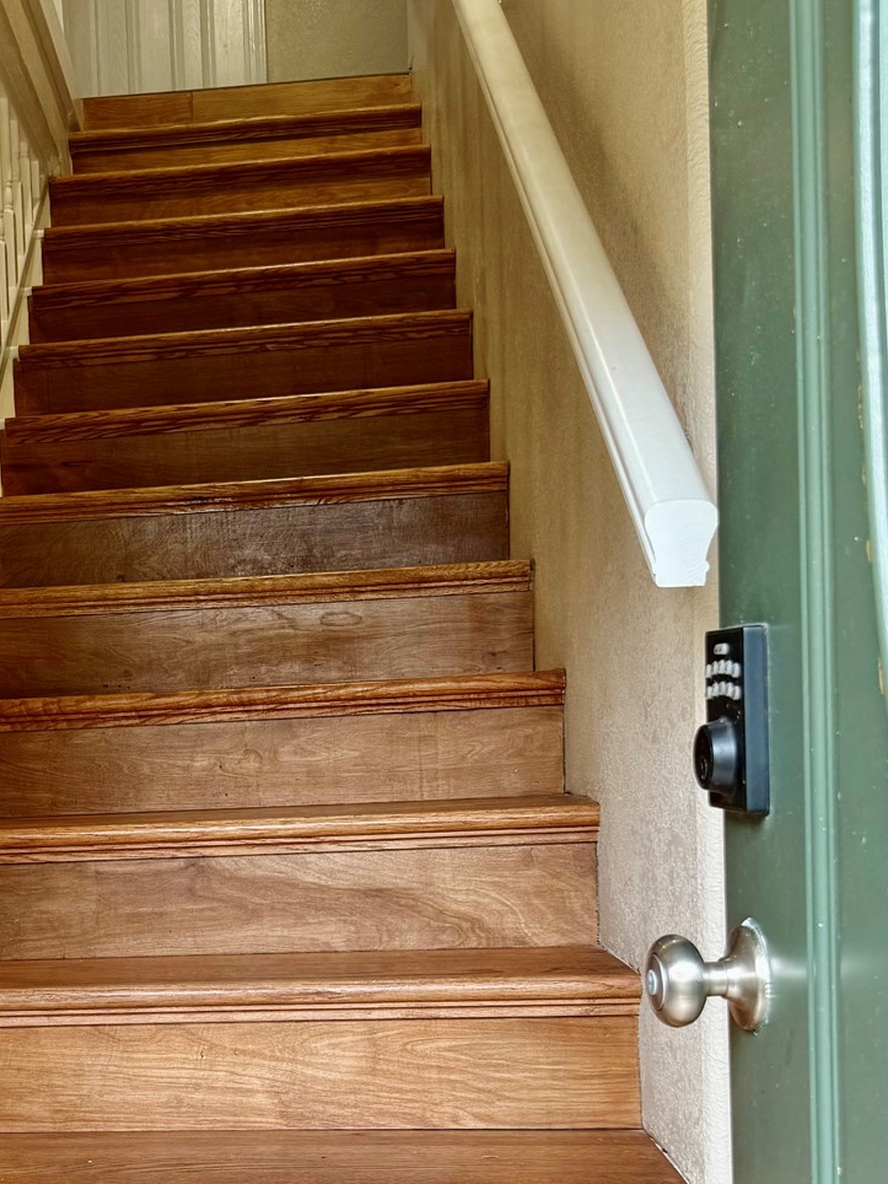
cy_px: 866
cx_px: 77
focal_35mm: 51
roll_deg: +2.7
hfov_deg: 27.5
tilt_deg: -3.4
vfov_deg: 36.7
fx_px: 1744
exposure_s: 1/120
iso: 80
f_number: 1.78
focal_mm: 6.76
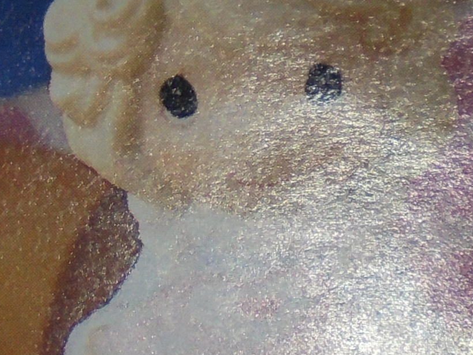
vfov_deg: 9.1
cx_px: 102
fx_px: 2227
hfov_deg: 12.1
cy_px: 145
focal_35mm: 163
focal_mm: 4.6
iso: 100
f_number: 11.5
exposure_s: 1/30
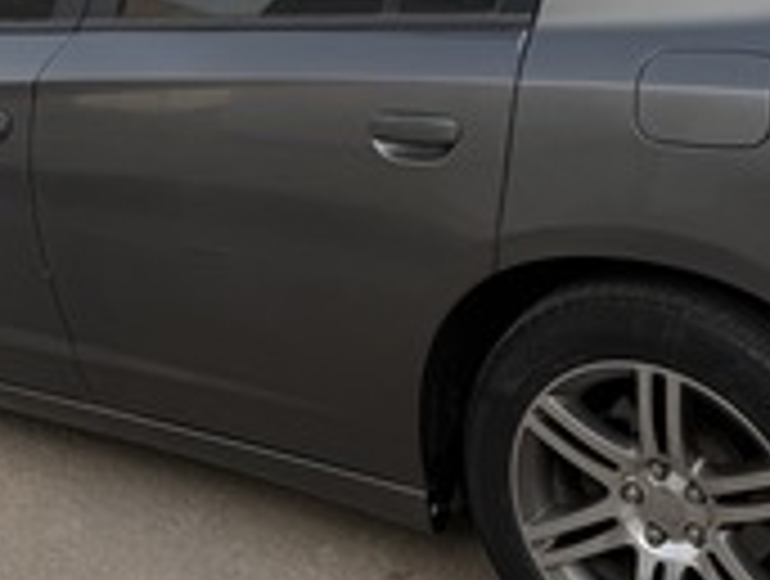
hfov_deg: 30.1
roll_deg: +3.7
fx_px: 1427
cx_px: 466
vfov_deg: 22.0
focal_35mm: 64
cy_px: -25
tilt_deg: -9.6
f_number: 1.78
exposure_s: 1/3953
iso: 80
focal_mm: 6.76
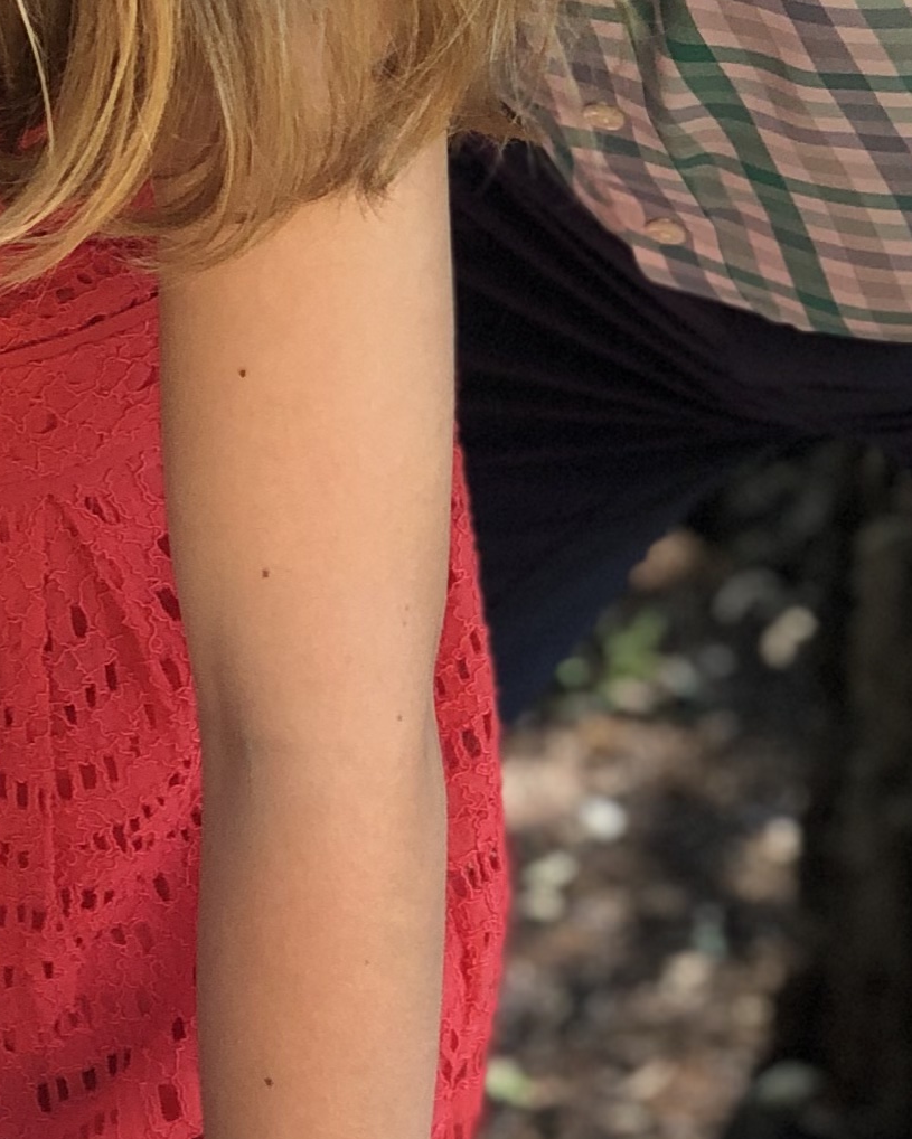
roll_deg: +0.9
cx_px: -182
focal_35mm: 201
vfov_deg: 9.5
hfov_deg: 7.6
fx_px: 6779
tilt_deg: -10.8
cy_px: -260
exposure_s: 1/60
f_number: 2.4
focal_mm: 6
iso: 25
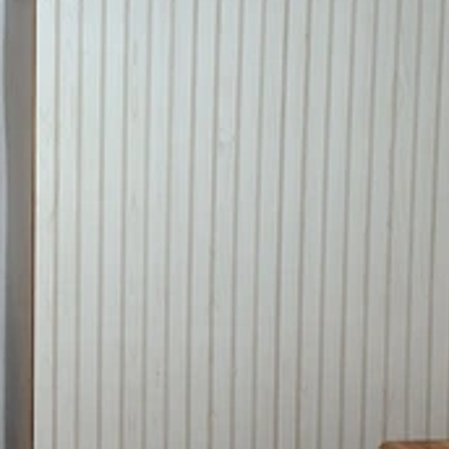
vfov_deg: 32.7
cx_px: -10
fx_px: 763
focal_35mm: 52
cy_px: 193
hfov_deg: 30.3
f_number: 1.8
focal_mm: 5.54
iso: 400
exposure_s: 1/25
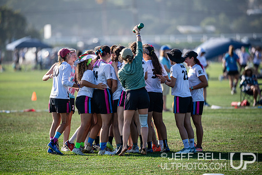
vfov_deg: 4.6
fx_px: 2184
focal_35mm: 300
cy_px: 88
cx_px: 131
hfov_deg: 6.9
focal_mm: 300
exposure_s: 1/2500
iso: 320
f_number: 3.2
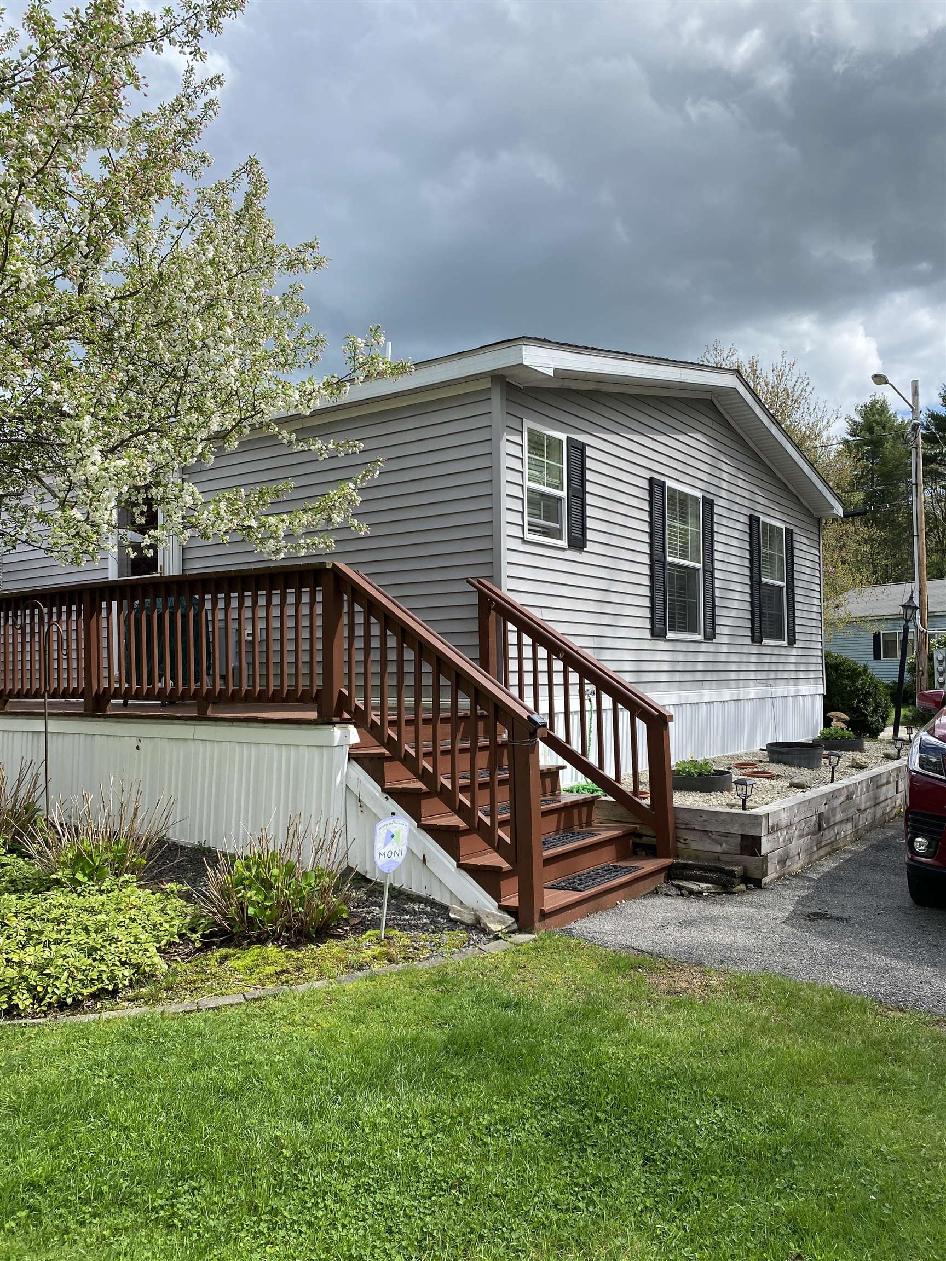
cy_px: 630
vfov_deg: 67.3
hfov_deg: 53.1
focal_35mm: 26
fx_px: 947
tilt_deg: +1.6
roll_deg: -0.2
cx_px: 473
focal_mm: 4.25
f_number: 1.8
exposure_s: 1/2141
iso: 32
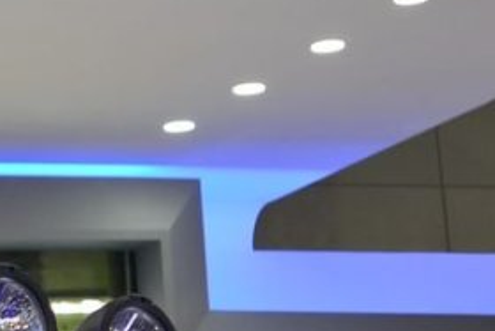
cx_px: -170
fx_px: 3239
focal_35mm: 235
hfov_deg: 8.6
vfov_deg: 5.8
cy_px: 403
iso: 1000
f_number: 5.6
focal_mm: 55
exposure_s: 1/60
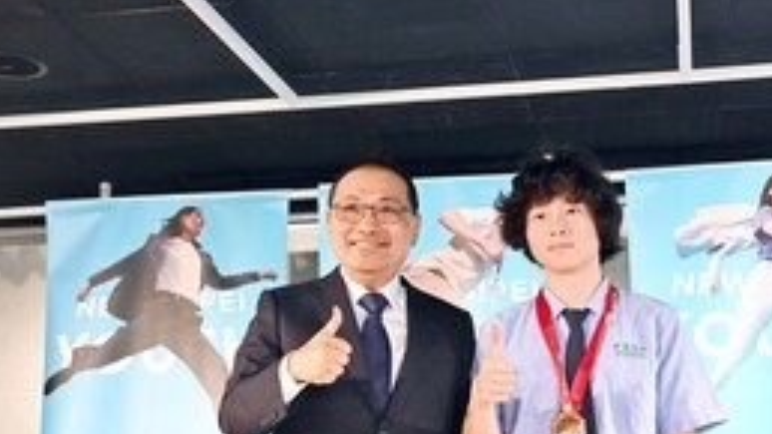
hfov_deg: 39.6
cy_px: 373
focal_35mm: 52
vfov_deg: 22.6
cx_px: 479
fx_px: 1064
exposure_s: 1/100
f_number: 4
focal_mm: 32
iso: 2000
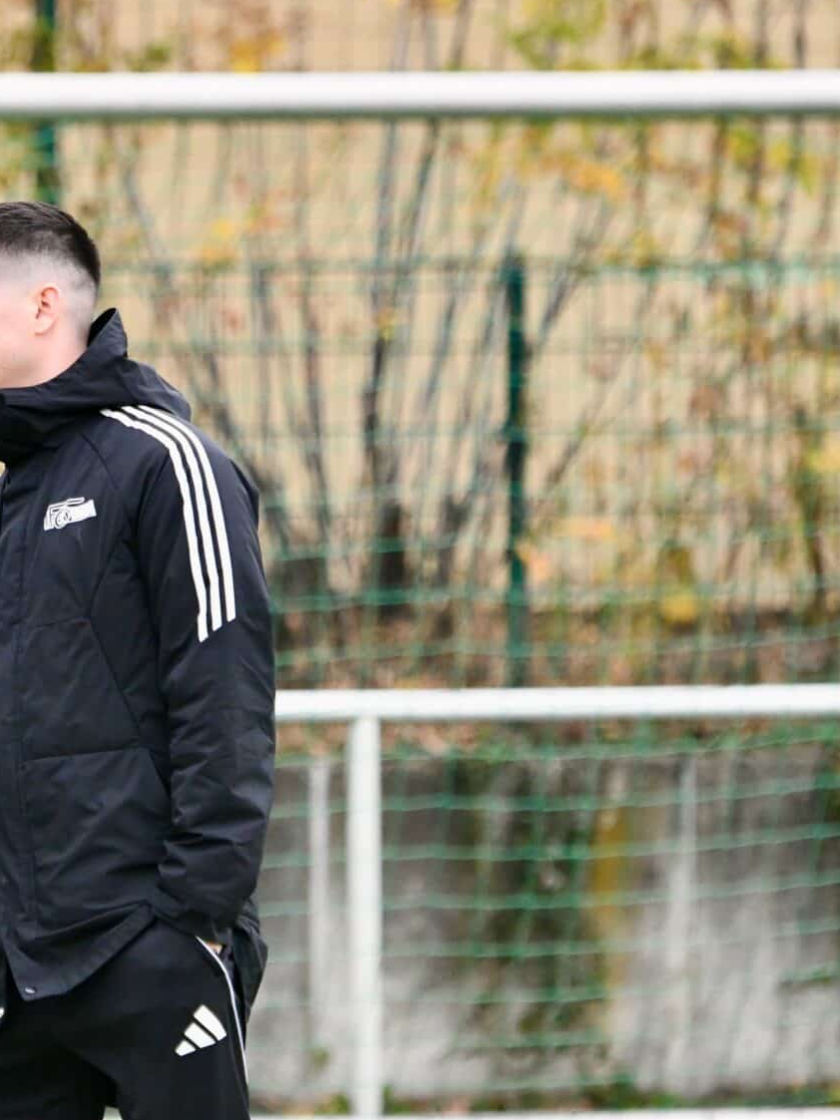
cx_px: -165
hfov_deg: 3.0
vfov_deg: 4.0
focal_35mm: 491
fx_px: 15889
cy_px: 659
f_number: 5.6
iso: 3200
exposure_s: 1/1600
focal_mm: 280
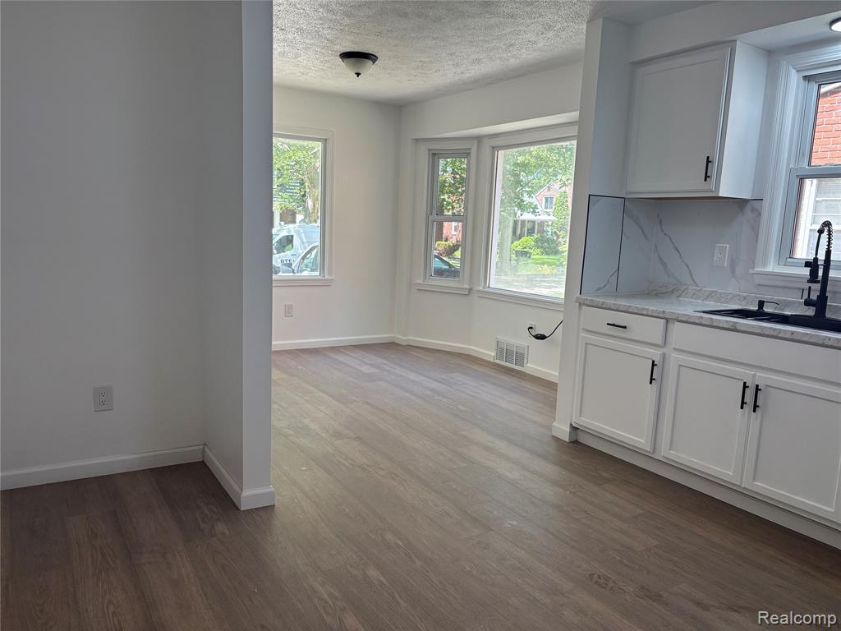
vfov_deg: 53.1
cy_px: 316
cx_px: 420
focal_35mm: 26
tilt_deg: -8.8
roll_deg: -2.9
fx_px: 632
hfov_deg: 67.3
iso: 64
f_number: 1.6
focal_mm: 5.96
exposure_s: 1/192
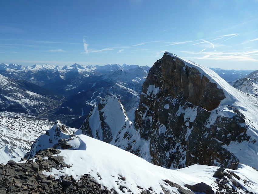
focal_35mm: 25
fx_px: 186
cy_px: 97
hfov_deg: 69.4
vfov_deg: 54.9
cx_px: 129
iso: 80
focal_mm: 4.1
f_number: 5.6
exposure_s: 1/640
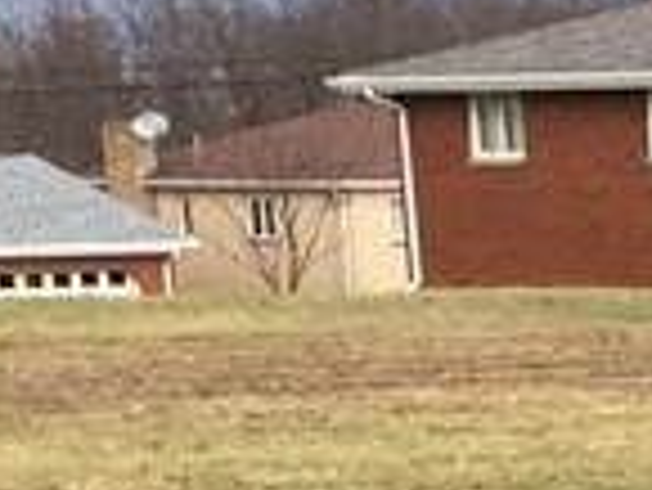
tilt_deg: -15.6
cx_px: 1308
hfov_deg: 9.1
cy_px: 1164
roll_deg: +2.2
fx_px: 3864
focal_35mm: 205
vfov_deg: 6.9
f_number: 2.2
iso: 50
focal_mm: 4.15
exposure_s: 1/120
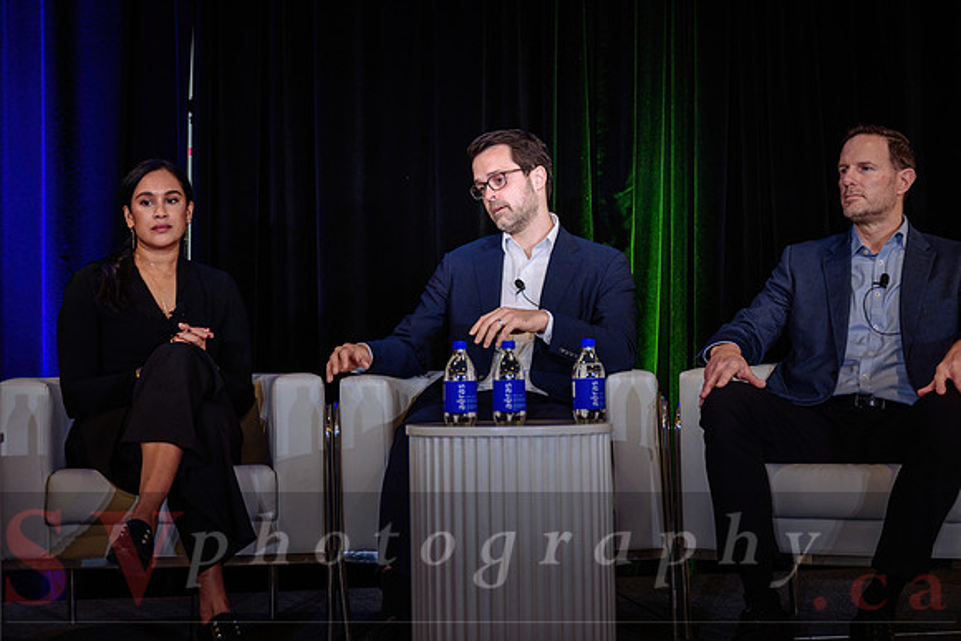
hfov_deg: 32.5
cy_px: 290
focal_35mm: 62
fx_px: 1648
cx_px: 420
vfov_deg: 22.0
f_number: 2.8
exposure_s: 1/200
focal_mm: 54
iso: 1600
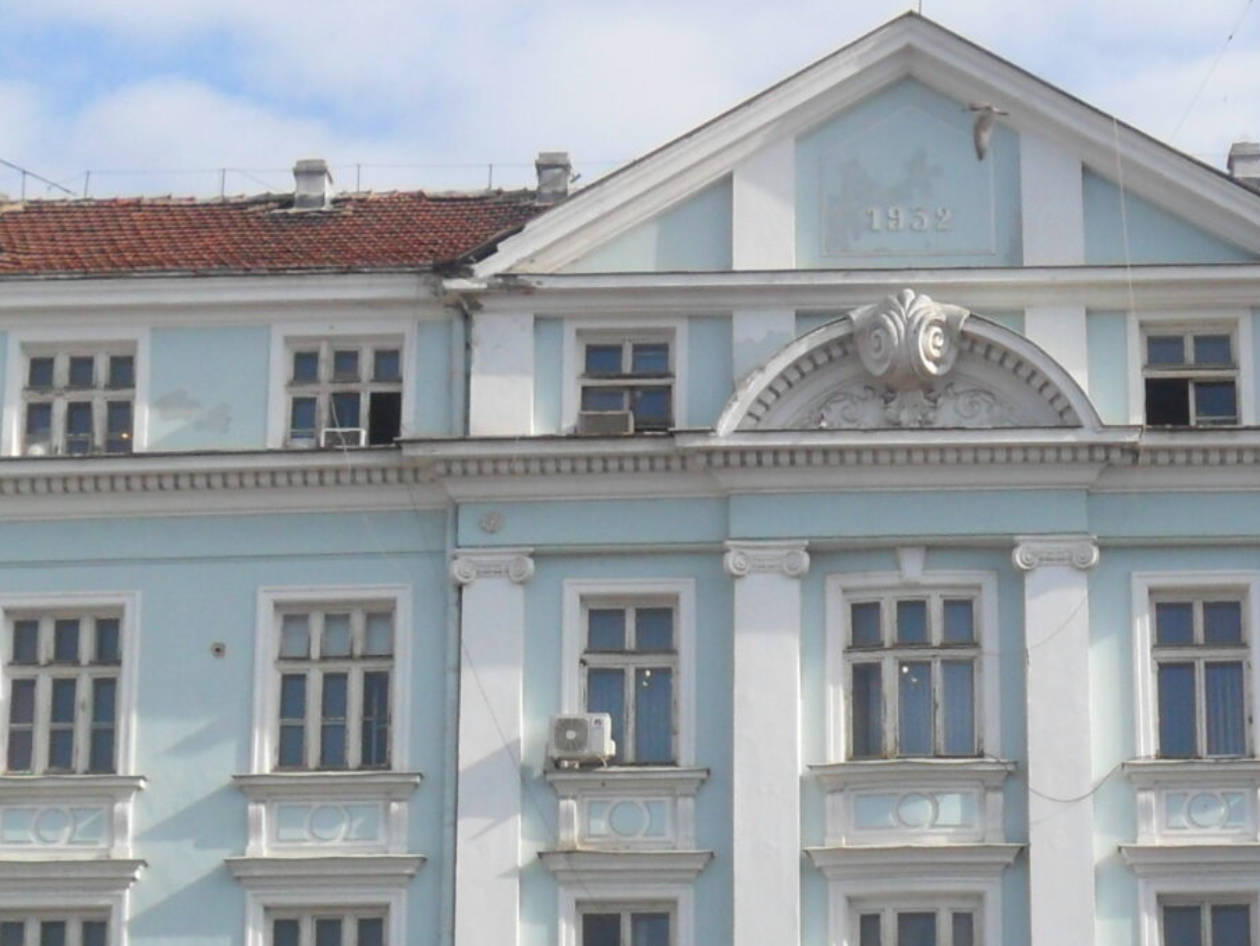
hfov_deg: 19.7
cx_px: 888
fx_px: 3604
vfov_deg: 14.9
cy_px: 659
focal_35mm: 99
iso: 80
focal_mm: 6.3
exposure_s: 1/250
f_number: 7.6
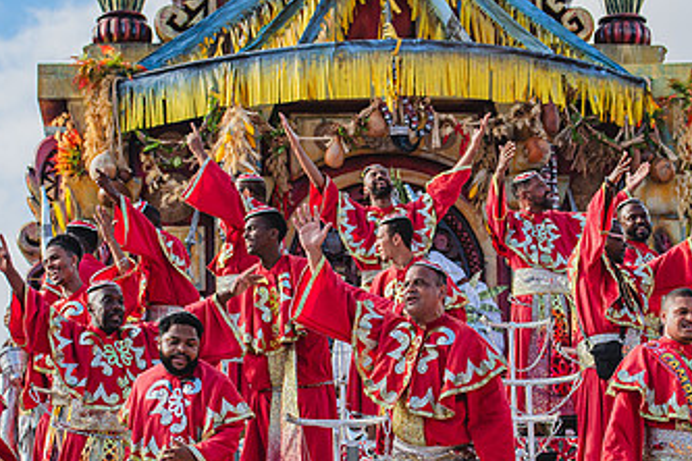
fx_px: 2345
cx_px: 441
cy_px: 314
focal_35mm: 122
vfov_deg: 11.2
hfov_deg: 16.8
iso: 400
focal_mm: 70
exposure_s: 1/1600
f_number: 5.6
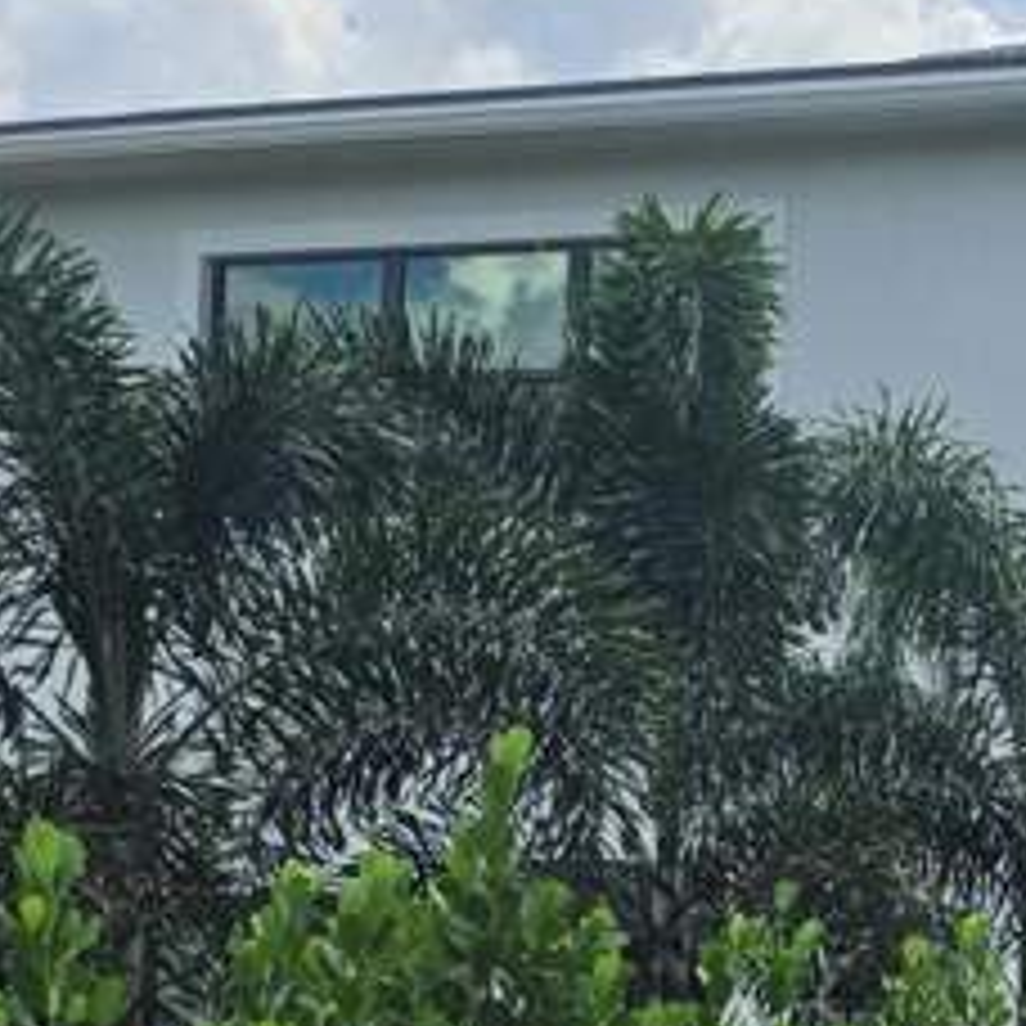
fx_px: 3186
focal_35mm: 95
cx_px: 1782
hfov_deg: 15.9
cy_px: 972
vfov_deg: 17.9
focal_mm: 6.5
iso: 40
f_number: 1.4
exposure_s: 1/7939
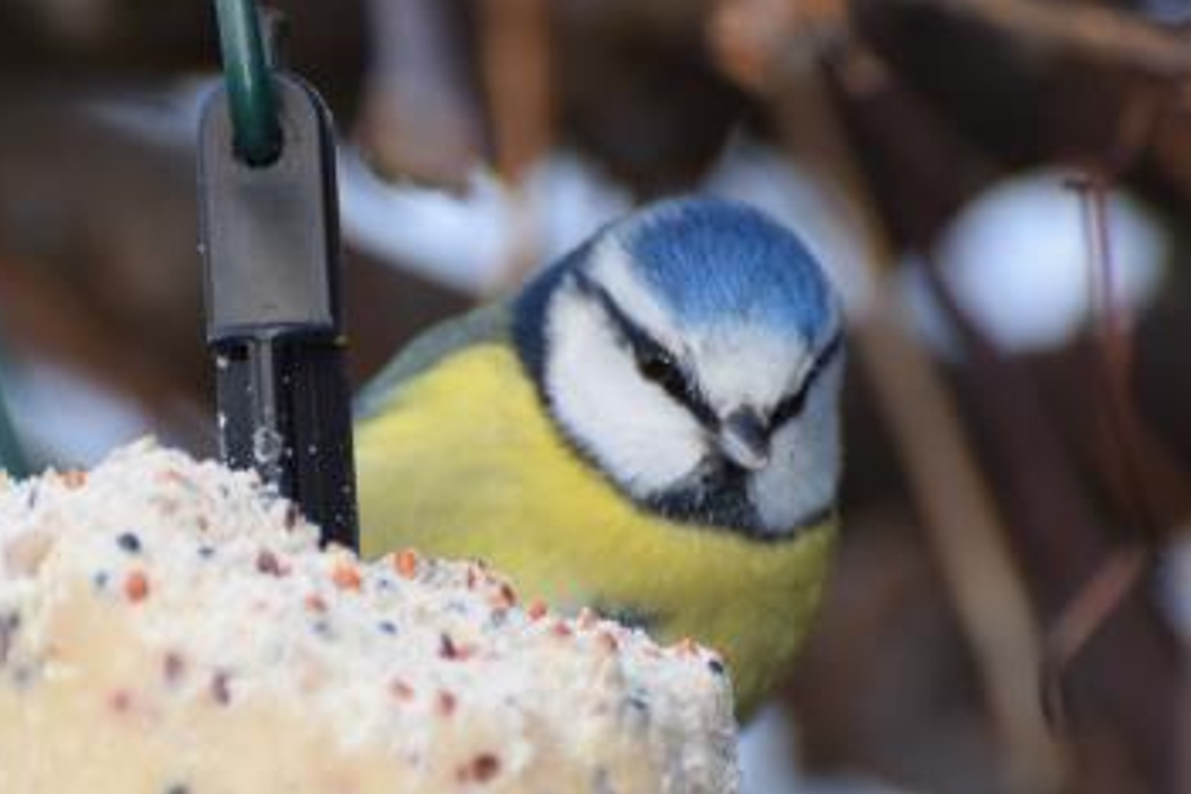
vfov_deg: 1.8
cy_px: 553
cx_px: 346
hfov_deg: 2.7
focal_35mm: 770
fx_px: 25472
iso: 360
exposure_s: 1/125
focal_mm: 300
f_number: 5.6
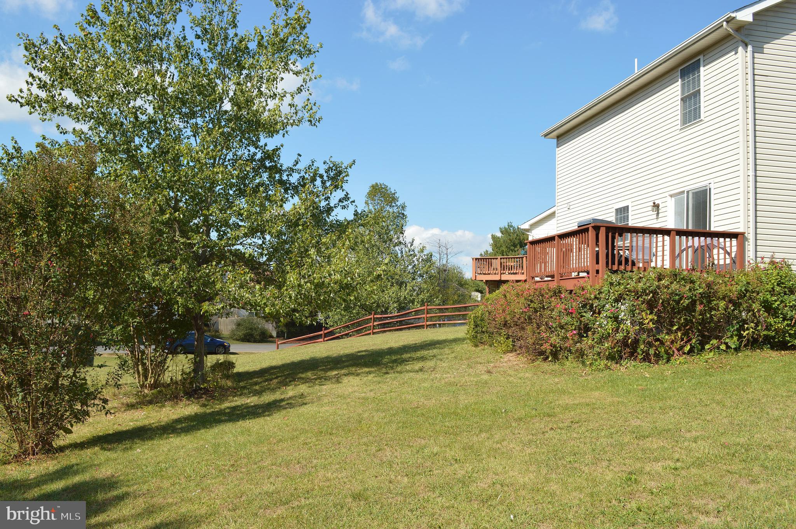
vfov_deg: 39.9
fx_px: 729
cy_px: 264
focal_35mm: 33
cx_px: 398
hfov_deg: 57.3
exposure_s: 1/200
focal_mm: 22
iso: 100
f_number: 9
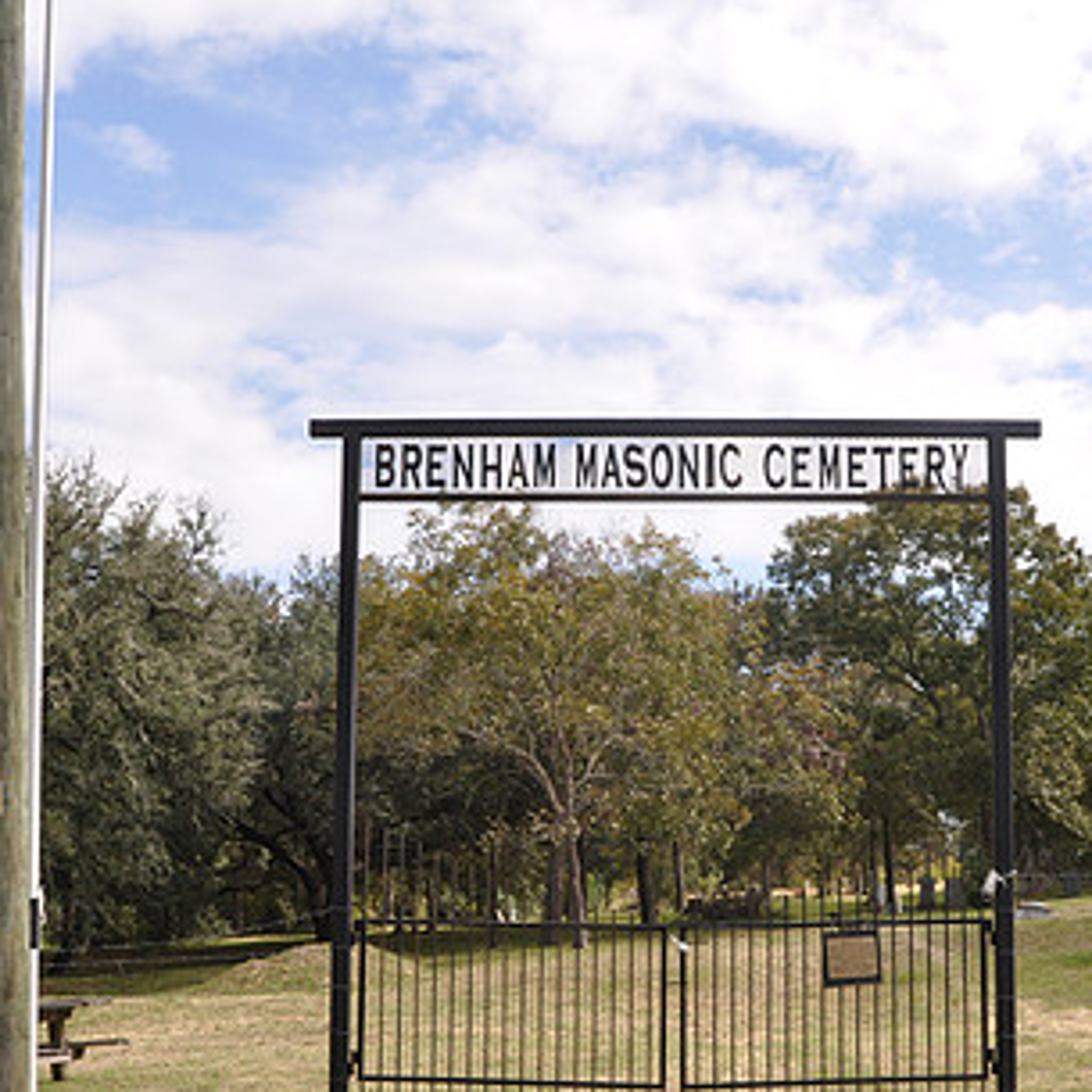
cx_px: 684
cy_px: 653
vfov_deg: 33.4
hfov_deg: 33.3
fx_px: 1813
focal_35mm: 51
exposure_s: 1/125
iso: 200
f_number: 11
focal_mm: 21
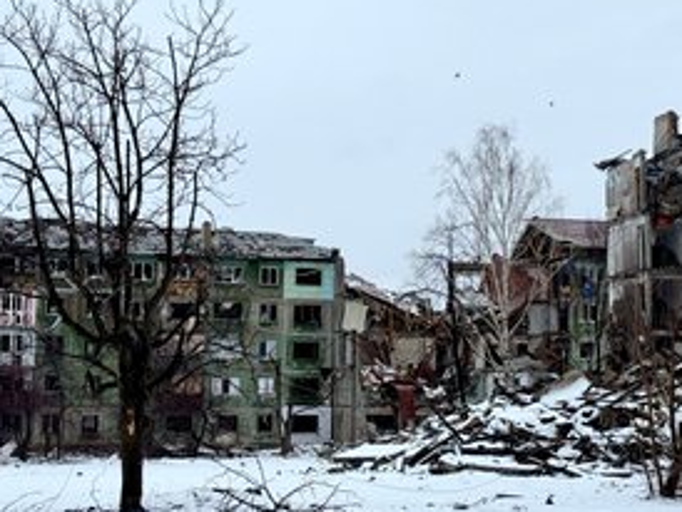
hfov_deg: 27.6
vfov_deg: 21.0
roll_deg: -0.7
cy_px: 301
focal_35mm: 70
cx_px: 453
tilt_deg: +3.4
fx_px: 1380
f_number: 1.78
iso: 64
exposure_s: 1/1597
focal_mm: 6.76
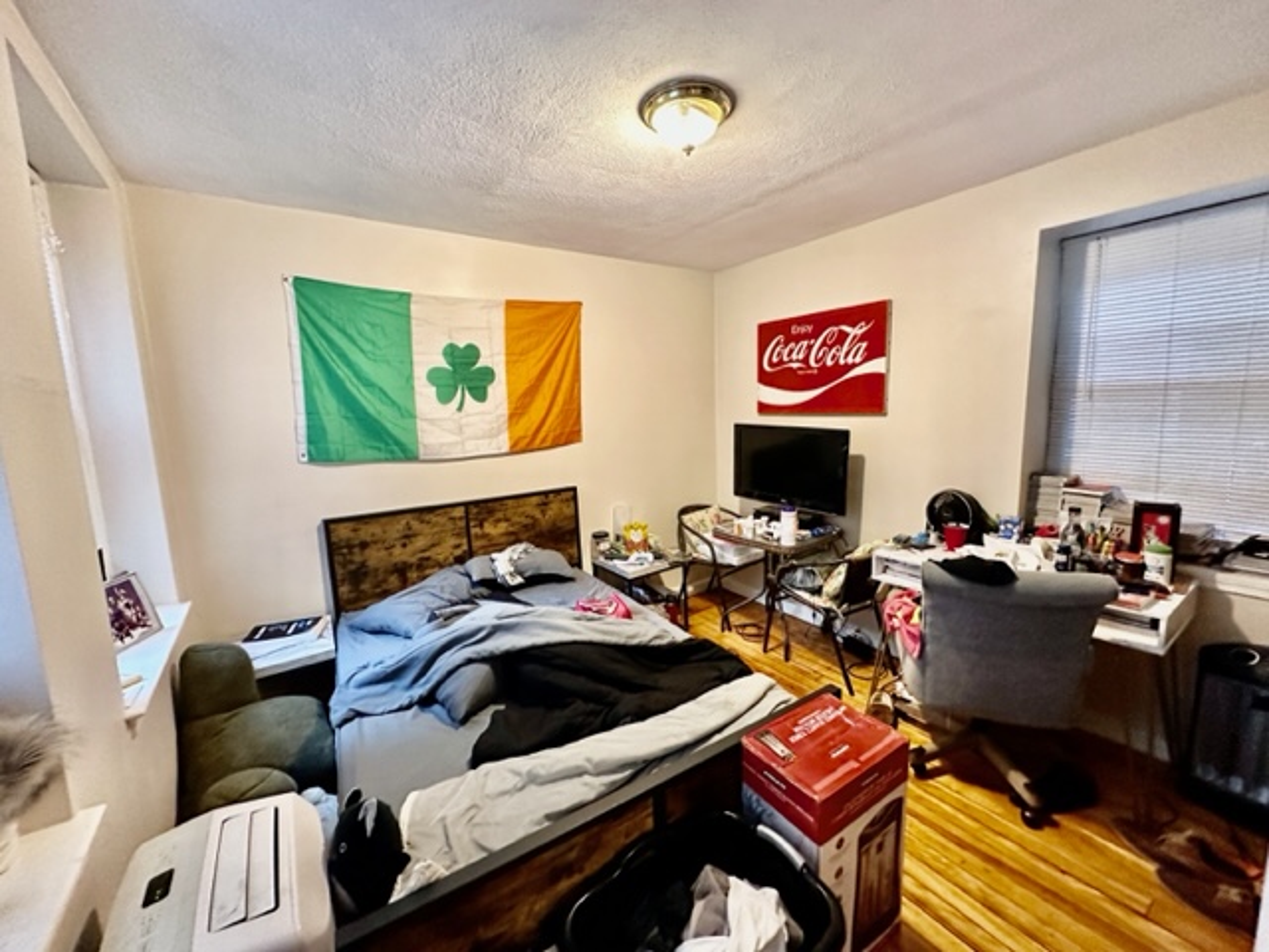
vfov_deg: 85.7
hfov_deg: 102.1
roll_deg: +1.1
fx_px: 513
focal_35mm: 14
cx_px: 634
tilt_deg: -8.3
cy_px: 476
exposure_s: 1/60
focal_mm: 2.22
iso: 640
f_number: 2.2
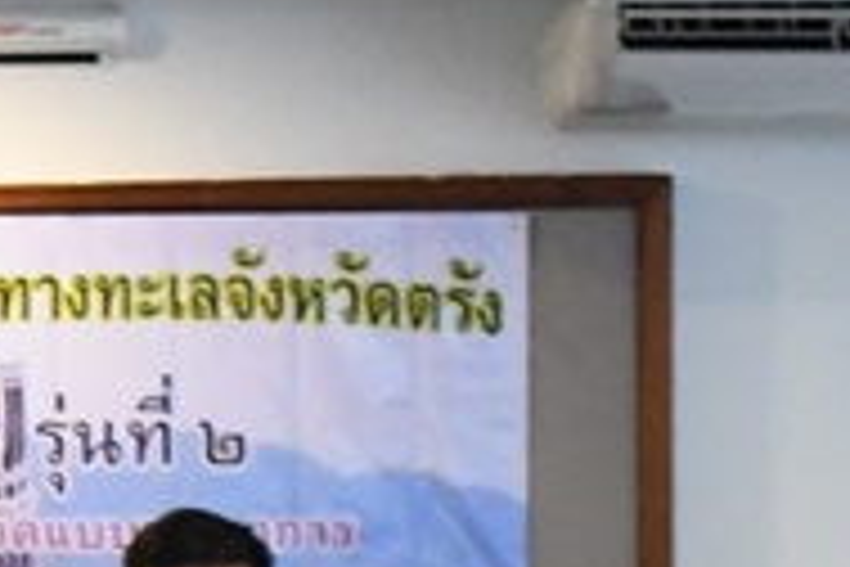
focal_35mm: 274
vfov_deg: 5.0
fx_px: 6468
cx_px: -976
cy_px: 612
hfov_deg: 7.2
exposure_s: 1/80
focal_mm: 23
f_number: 6.3
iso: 4000
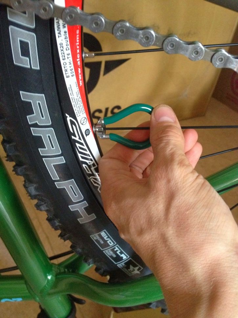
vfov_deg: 52.6
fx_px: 321
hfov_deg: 40.7
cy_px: 159
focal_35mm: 35
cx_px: 119
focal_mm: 4.28
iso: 400
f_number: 2.4
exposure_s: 1/15
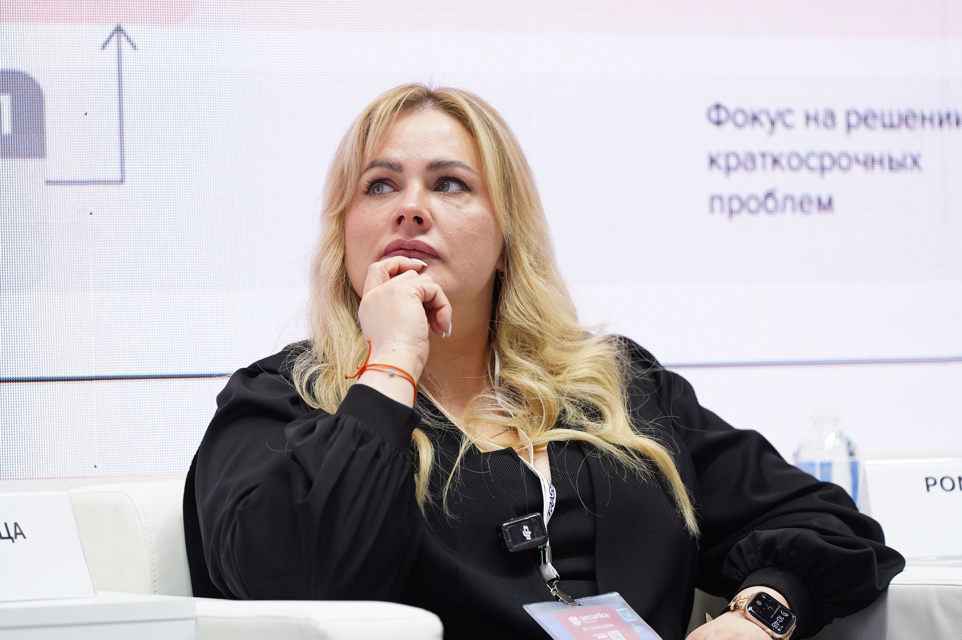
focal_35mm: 200
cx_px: 481
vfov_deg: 6.9
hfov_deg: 10.3
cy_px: 320
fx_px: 5340
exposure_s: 1/100
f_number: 3.2
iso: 640
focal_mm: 200
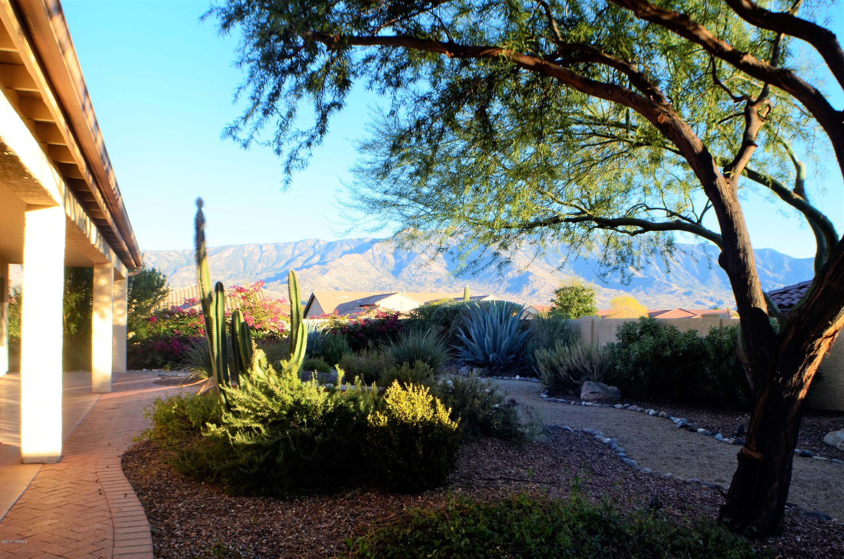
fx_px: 842
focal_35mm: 36
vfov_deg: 36.7
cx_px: 422
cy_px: 280
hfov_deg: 53.2
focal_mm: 24
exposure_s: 1/60
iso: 250
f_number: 10
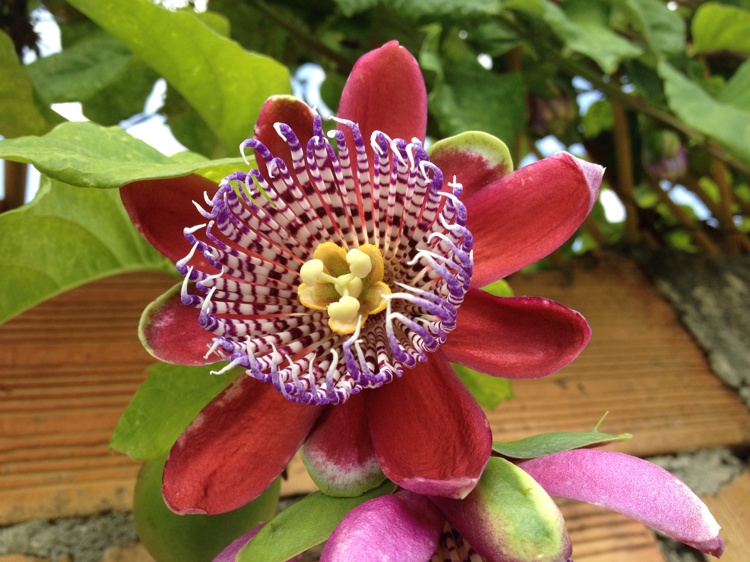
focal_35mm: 35
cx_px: 375
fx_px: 758
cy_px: 281
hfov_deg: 52.6
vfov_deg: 40.7
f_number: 2.4
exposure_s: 1/270
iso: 50
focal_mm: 4.28
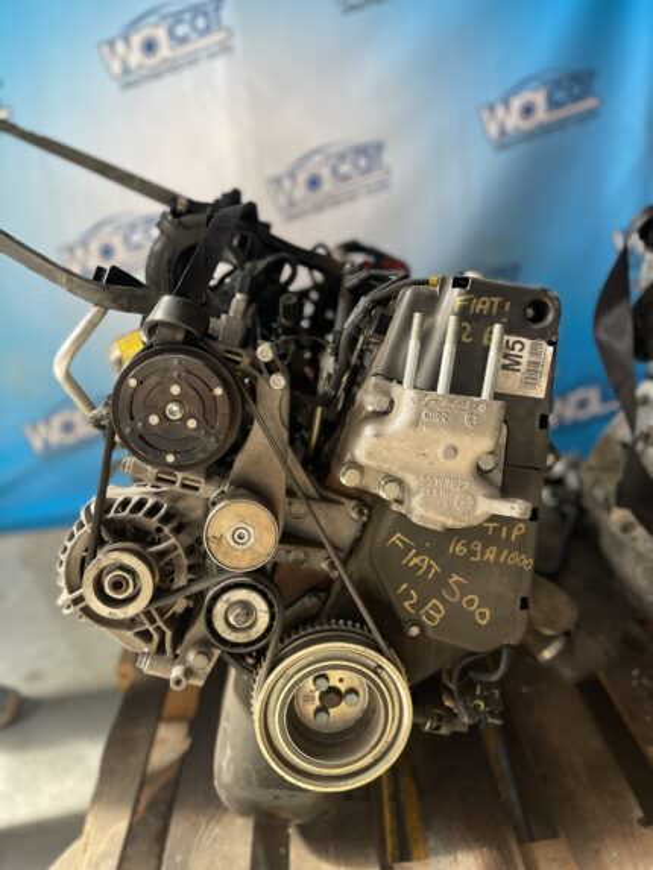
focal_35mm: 26
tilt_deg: -21.9
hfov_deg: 53.1
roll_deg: +3.8
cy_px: 435
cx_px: 326
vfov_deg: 67.3
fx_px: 654
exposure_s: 1/61
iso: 125
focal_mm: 5.1
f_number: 1.6
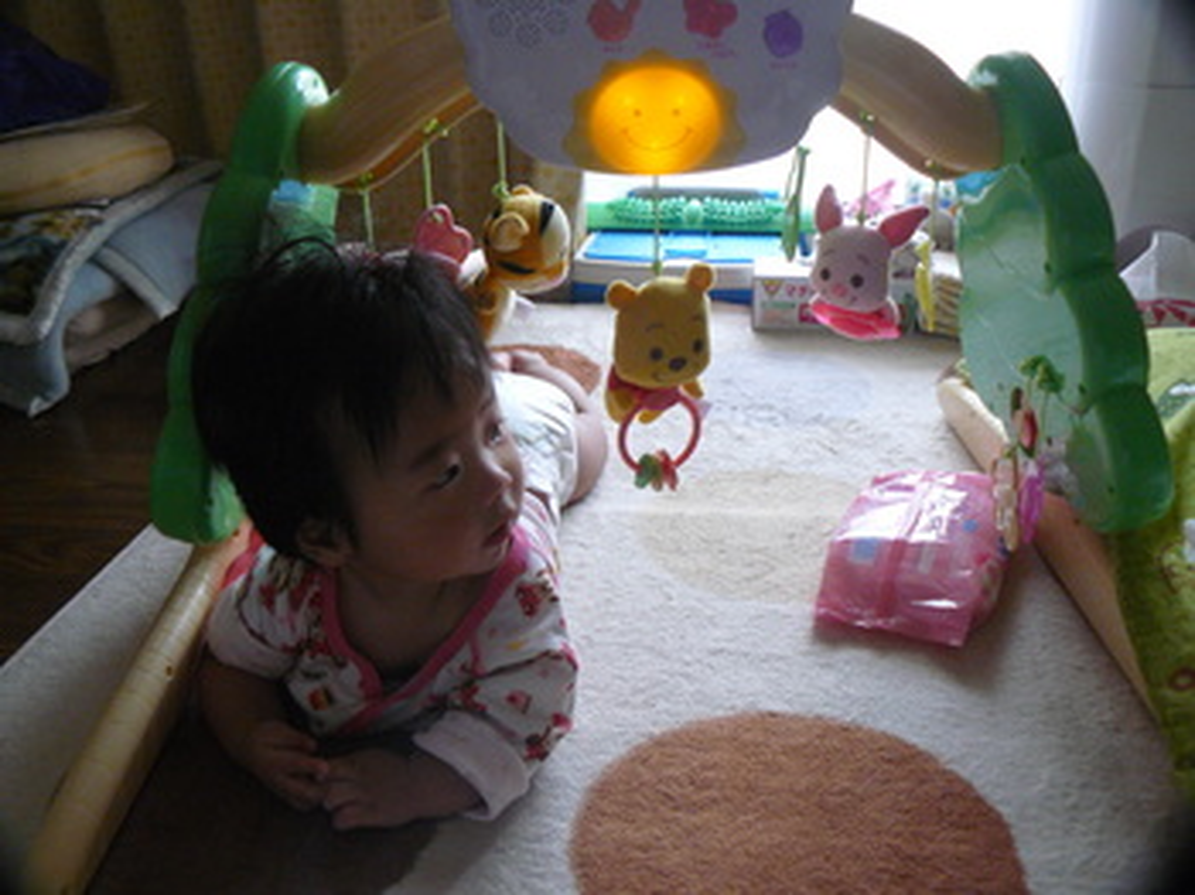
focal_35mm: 36
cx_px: 598
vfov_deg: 39.6
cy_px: 448
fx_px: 1242
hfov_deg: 51.4
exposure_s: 1/10
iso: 200
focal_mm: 6
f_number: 2.8
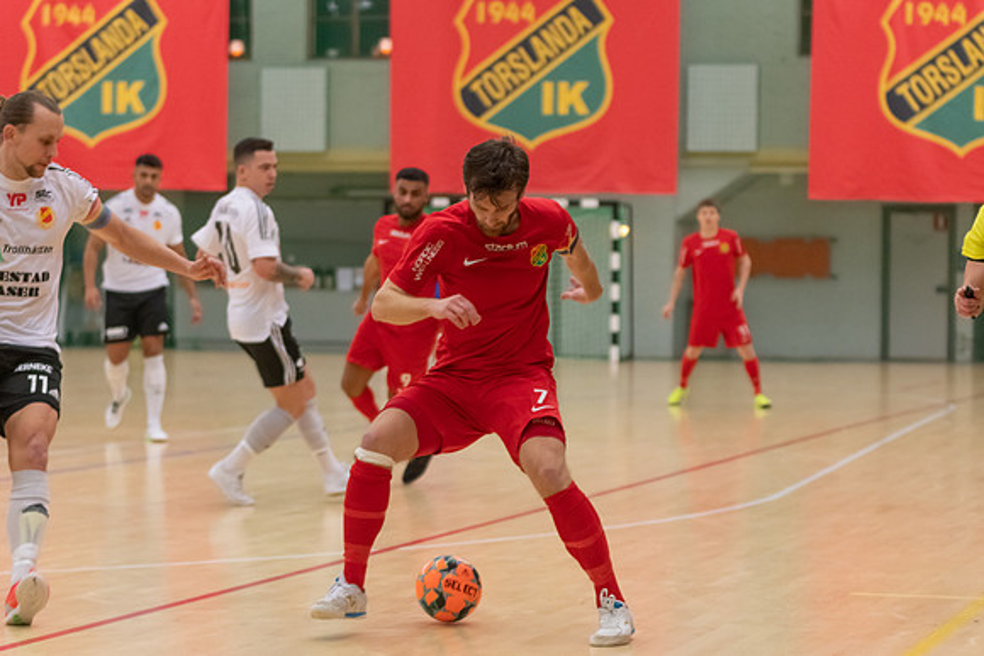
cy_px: 328
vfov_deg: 11.3
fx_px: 3312
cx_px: 492
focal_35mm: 121
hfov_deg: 16.9
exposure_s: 1/800
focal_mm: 78
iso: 800
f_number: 2.8
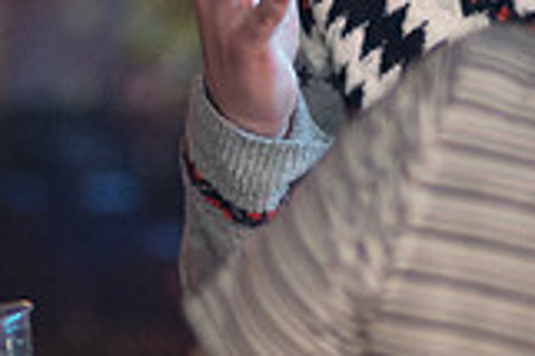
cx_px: 328
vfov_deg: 2.8
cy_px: -28
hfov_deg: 4.2
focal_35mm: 490
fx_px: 7274
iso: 5000
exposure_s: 1/200
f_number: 1.8
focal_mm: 85
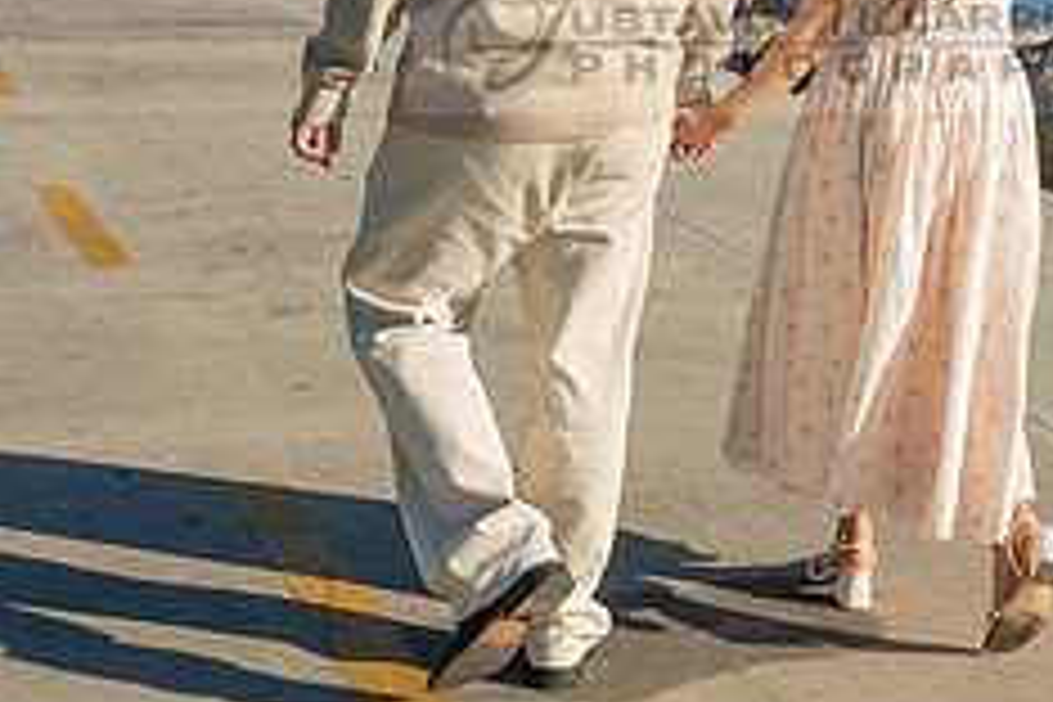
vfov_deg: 16.1
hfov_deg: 24.2
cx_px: 796
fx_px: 2428
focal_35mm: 83
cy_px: 7
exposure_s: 1/200
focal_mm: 33.5
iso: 200
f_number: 14
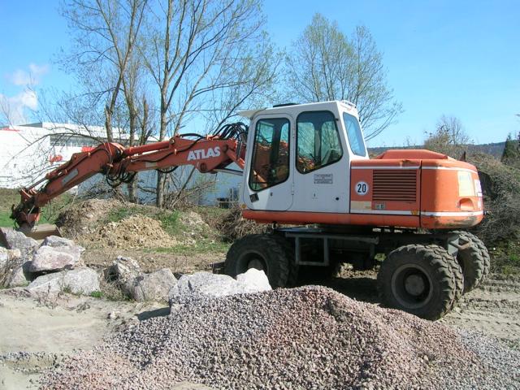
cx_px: 260
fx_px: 526
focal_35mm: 35
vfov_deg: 40.7
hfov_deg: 52.6
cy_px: 195
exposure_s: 1/332
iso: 50
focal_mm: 5.4
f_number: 4.8
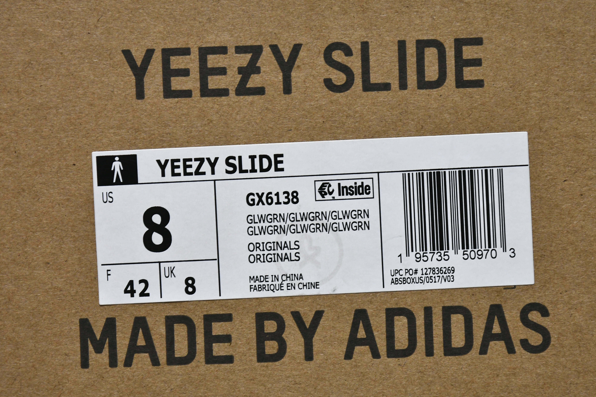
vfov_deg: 10.2
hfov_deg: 15.2
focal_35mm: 135
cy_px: 198
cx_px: 298
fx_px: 2235
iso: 1600
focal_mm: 90
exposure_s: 1/100
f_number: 13
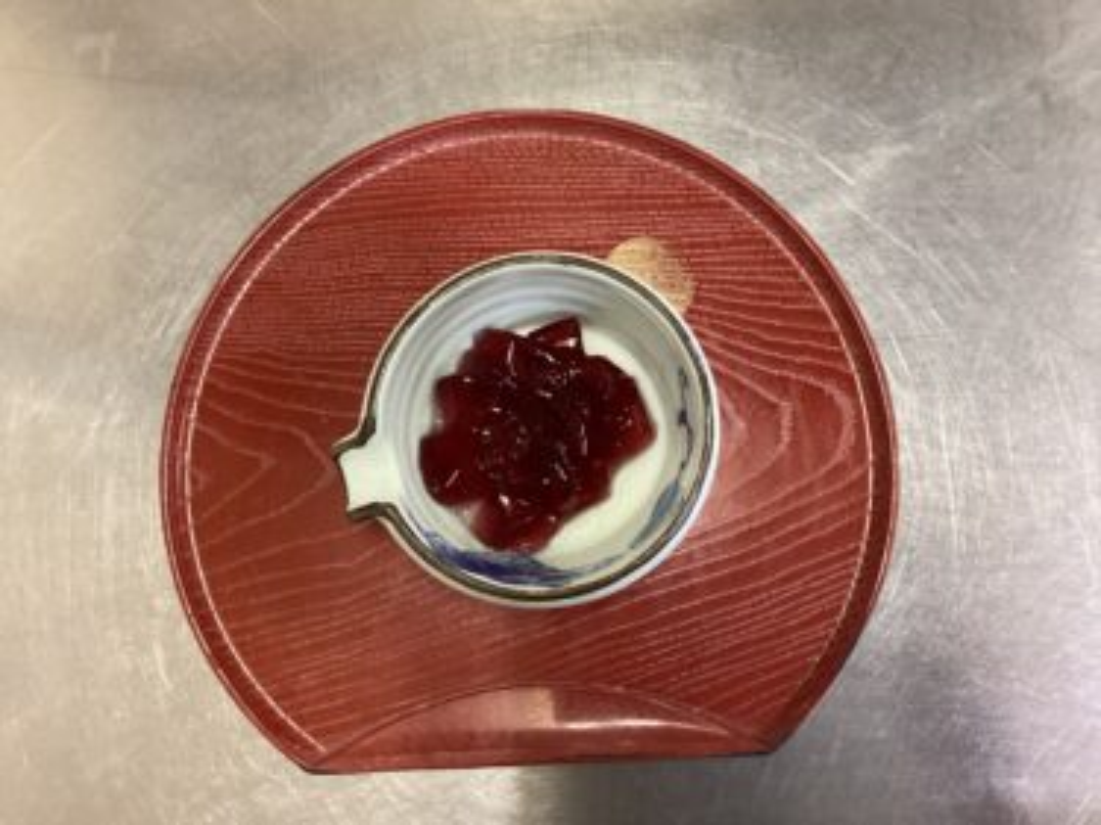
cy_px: 412
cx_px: 550
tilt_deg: -82.8
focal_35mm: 31
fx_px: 986
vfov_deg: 45.4
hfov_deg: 58.4
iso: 250
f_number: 2.4
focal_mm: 3.3
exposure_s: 1/40
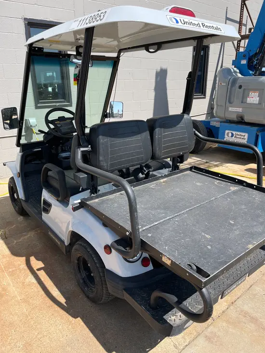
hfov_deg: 53.1
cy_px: 176
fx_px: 265
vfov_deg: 67.3
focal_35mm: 26
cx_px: 132
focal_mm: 5.1
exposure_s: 1/2358
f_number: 1.6
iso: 50
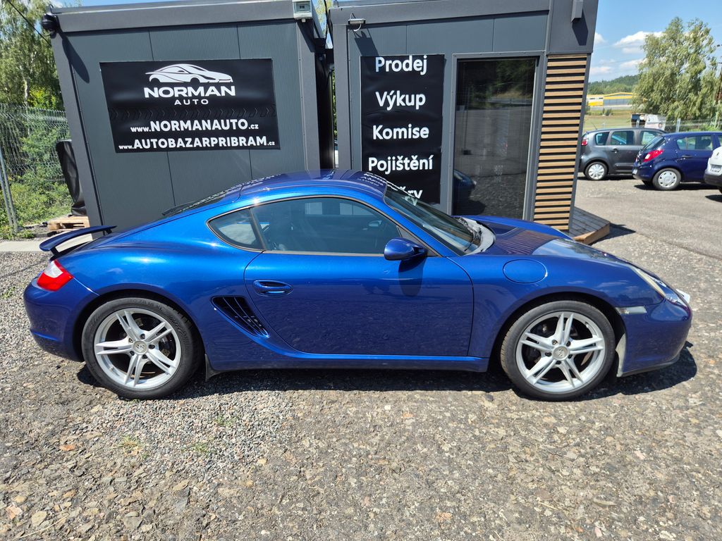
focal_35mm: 23
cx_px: 361
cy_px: 270
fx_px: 480
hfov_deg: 73.9
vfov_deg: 58.9
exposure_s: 1/1152
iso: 25
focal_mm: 5.4
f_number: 1.8
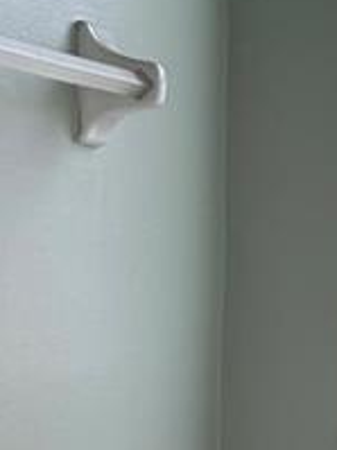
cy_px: 491
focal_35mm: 145
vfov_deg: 13.4
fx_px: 1884
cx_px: 364
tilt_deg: -6.8
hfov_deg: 10.1
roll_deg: -1.2
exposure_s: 1/633
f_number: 1.78
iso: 80
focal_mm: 6.76
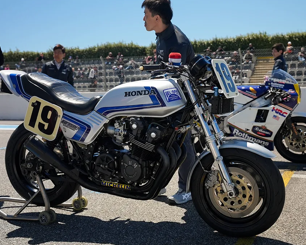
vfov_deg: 30.4
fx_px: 450
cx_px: 169
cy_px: 122
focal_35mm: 50
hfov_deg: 37.5
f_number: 5.6
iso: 640
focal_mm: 43.6
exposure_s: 1/125
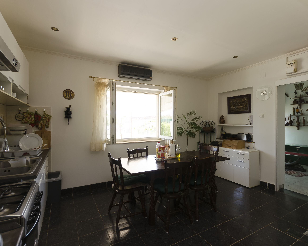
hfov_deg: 89.6
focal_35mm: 17
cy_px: 123
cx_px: 154
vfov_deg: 77.0
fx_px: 155
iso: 200
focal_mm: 10
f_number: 4.5
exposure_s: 1/80
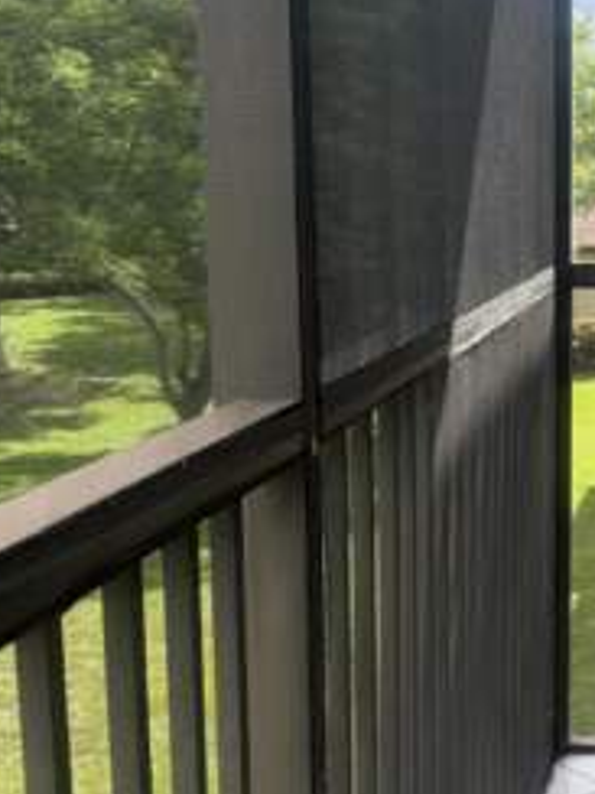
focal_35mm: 63
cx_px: 728
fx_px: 1444
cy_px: 508
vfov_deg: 30.6
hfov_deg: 21.5
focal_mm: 6.76
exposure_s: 1/1192
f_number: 1.78
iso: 100
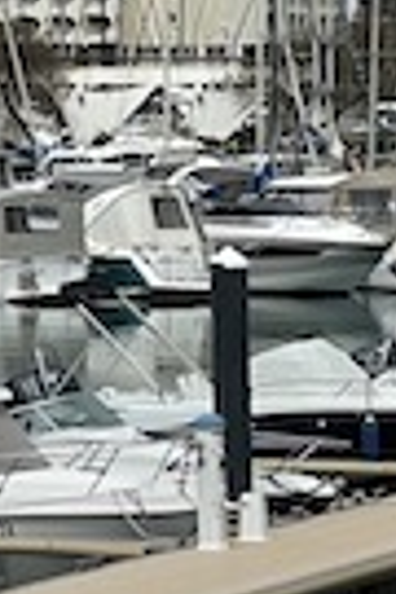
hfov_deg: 4.1
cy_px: 114
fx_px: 5280
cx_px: -1056
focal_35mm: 320
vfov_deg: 6.4
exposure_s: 1/3690
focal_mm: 6
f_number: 2
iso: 25
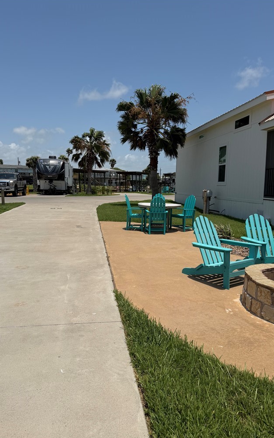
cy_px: 221
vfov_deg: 70.4
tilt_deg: -9.7
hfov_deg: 47.5
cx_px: 126
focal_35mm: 26
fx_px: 311
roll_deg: -0.1
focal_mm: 6.76
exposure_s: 1/10309
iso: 80
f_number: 1.78
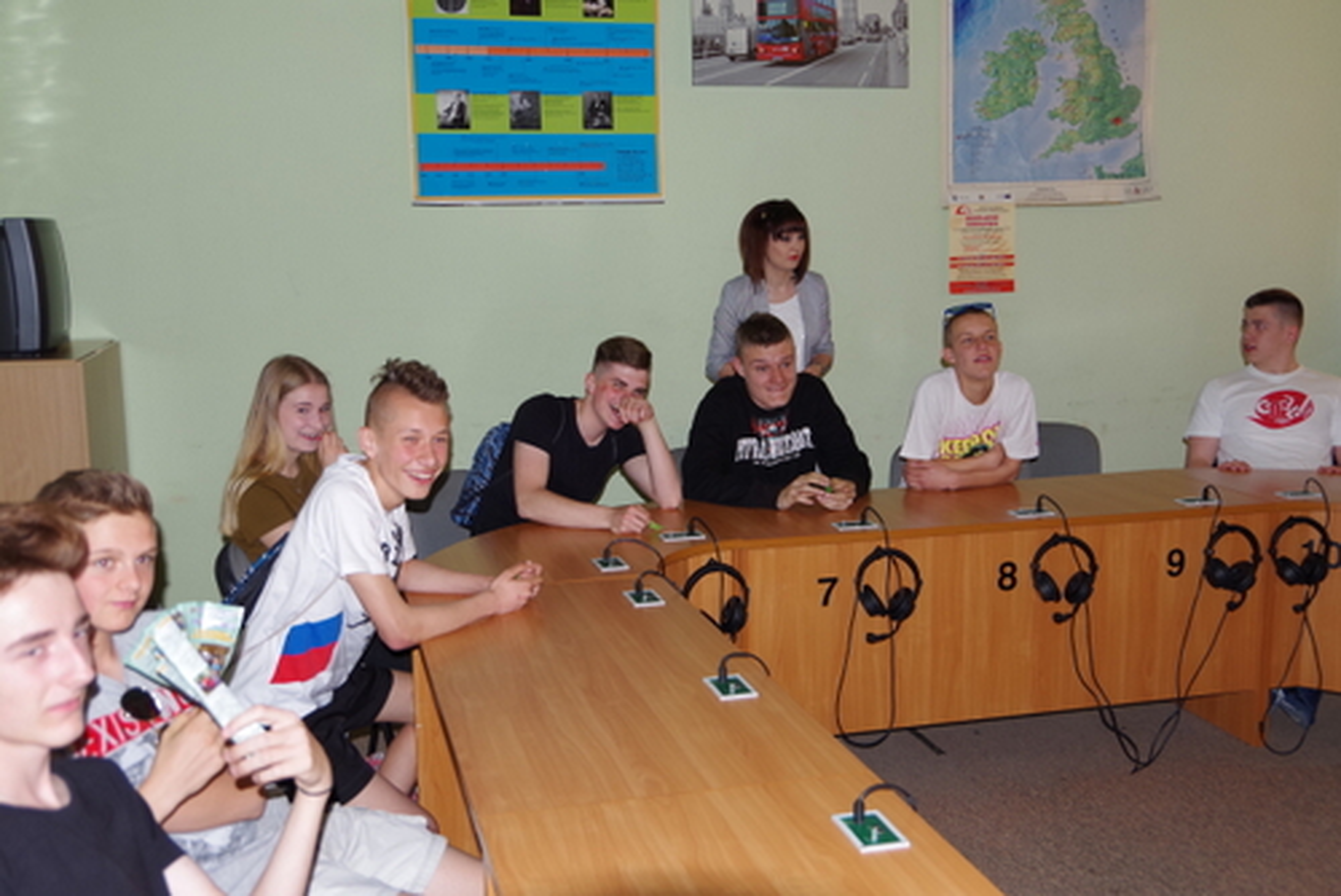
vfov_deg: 36.9
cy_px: 448
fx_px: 1342
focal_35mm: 36
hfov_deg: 53.1
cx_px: 670
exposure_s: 1/60
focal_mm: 24
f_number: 4
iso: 200
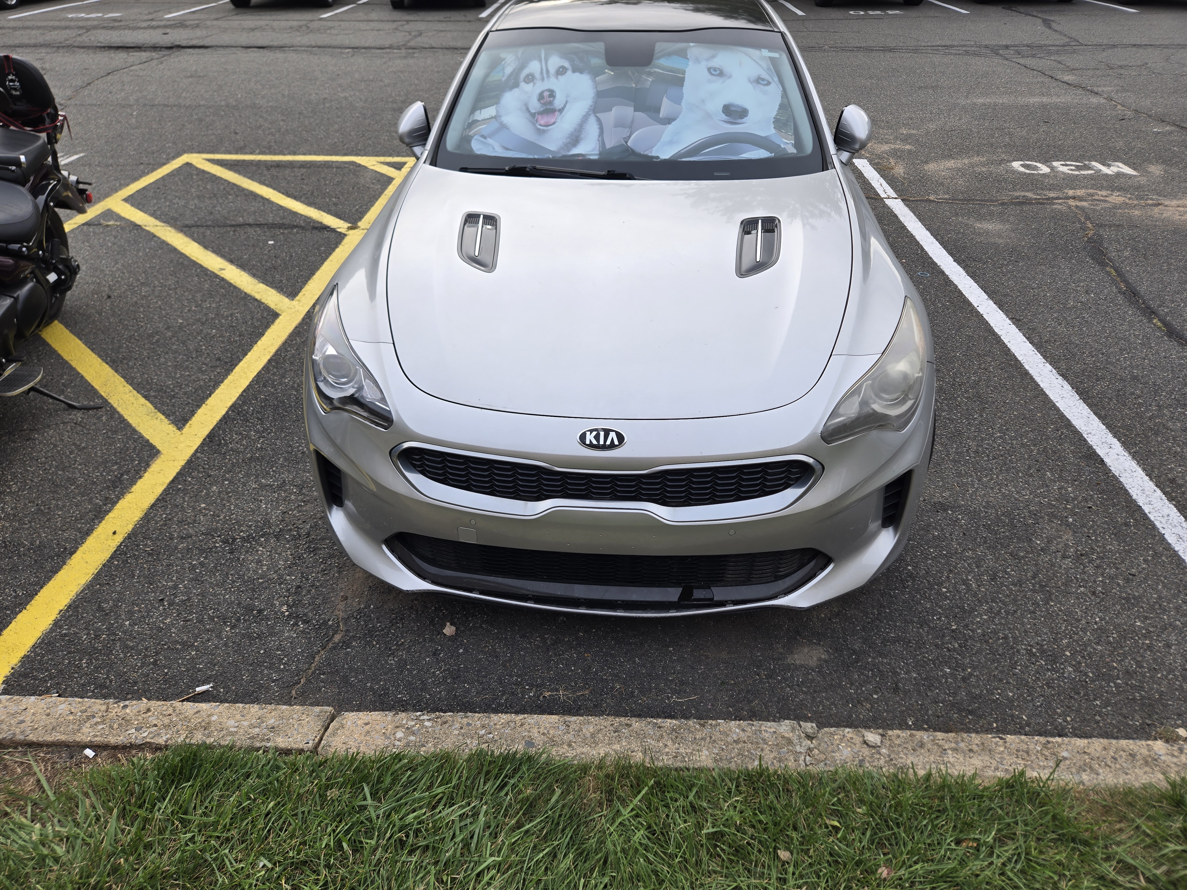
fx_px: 789
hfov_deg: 73.9
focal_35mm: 23
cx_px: 594
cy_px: 445
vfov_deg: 58.9
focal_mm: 5.4
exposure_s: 1/390
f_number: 1.8
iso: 25
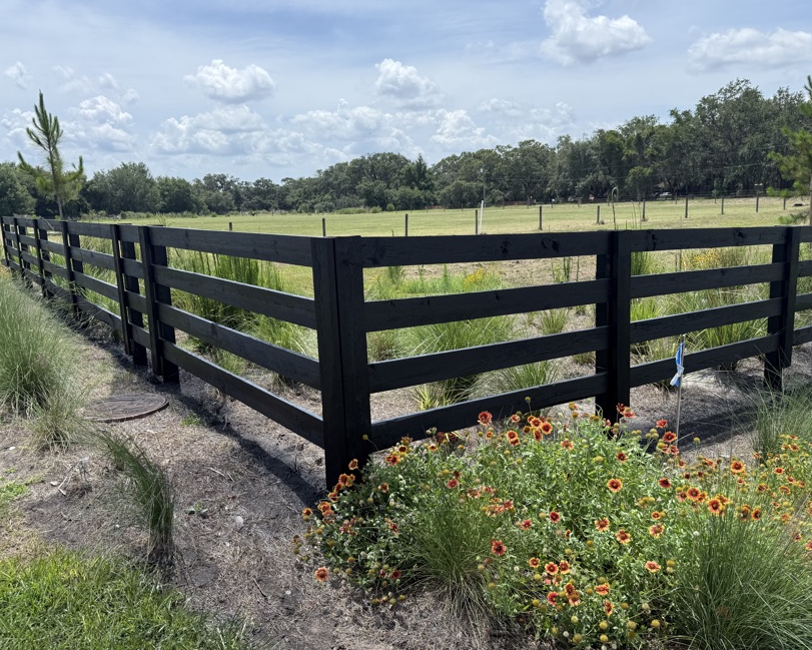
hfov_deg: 66.0
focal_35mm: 26
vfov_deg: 54.9
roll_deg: +1.7
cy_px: 315
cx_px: 378
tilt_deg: -9.6
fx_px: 625
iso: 80
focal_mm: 6.76
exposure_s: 1/4167
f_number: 1.78
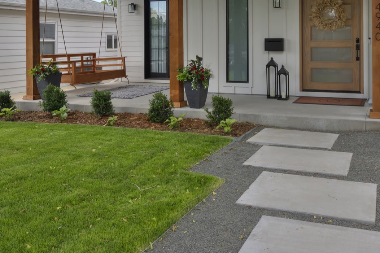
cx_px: 240
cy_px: 44
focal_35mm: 38
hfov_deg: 50.1
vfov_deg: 33.8
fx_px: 401
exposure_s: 1/160
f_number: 10
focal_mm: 20
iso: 100
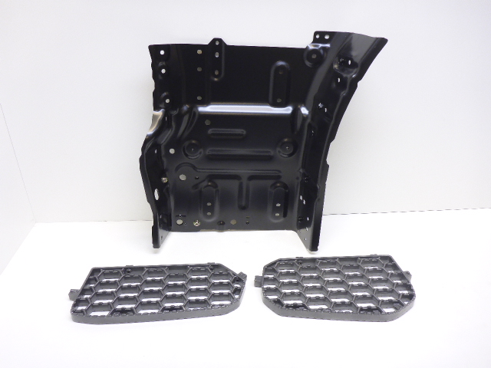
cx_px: 246
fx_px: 397
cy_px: 184
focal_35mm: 28
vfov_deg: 49.7
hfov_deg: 63.4
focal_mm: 4.9
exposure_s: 1/60
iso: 200
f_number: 3.3
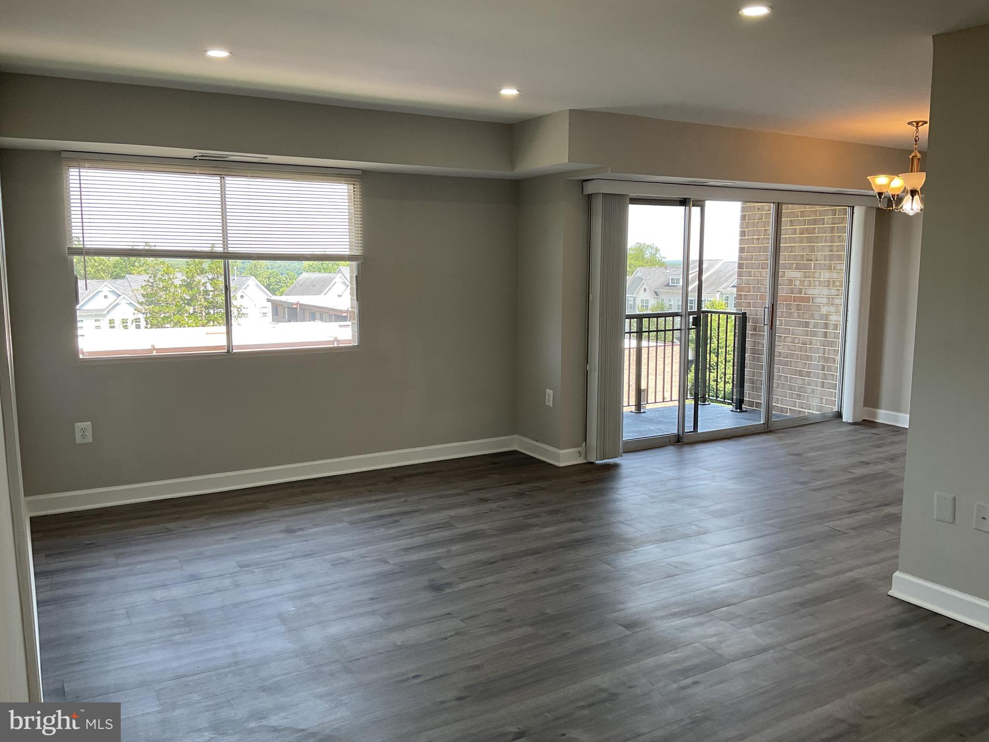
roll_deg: +0.2
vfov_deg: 48.2
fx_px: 829
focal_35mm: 29
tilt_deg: -9.0
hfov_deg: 61.7
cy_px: 371
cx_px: 494
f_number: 1.8
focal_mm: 3
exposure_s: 1/120
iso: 32
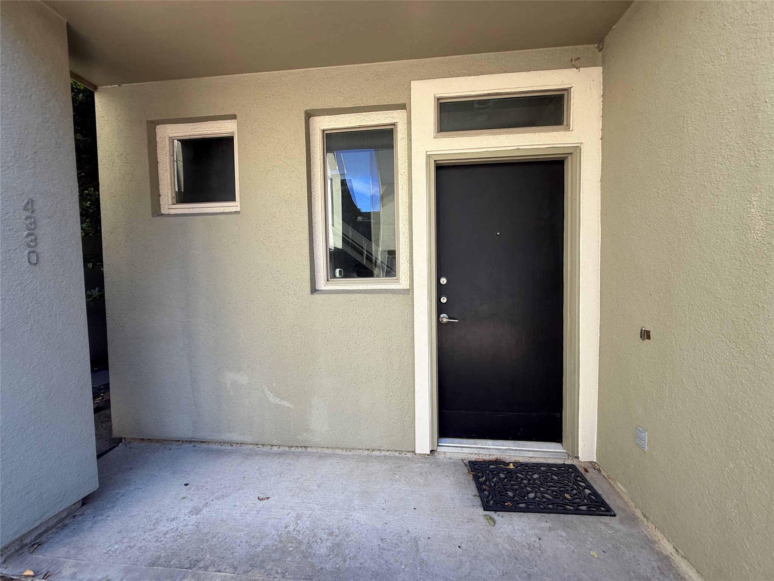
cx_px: 387
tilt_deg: -1.5
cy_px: 290
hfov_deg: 102.1
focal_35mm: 14
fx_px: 313
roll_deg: +2.0
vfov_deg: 85.7
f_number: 2.2
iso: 40
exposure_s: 1/175
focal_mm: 2.22
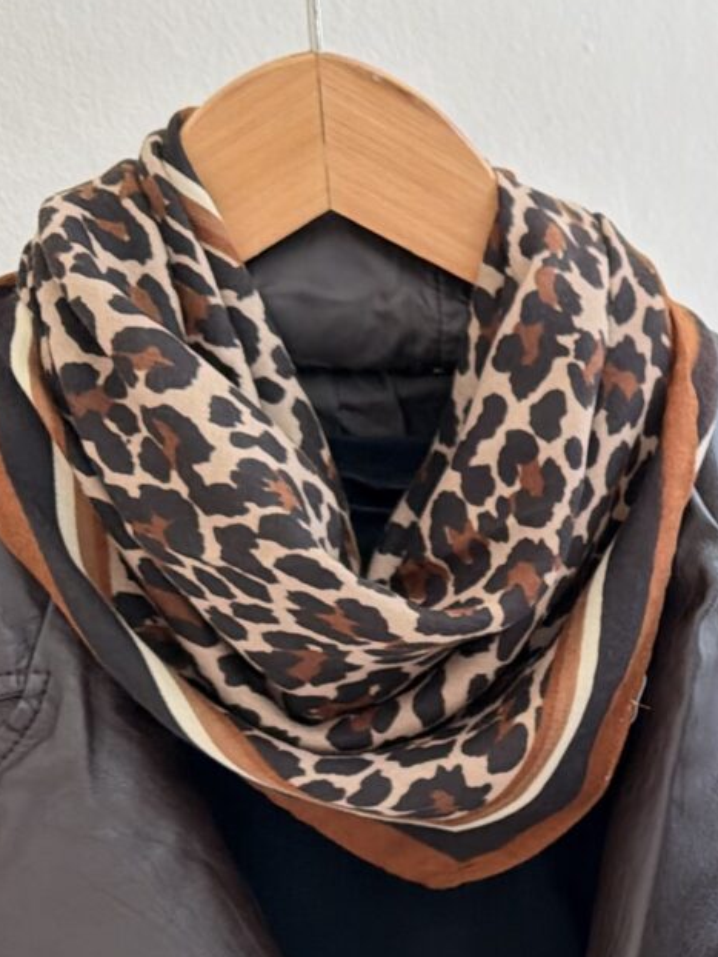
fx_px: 2183
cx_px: 1122
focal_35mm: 79
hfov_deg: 16.7
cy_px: 726
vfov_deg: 24.4
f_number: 1.78
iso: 80
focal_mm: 6.76
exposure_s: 1/304
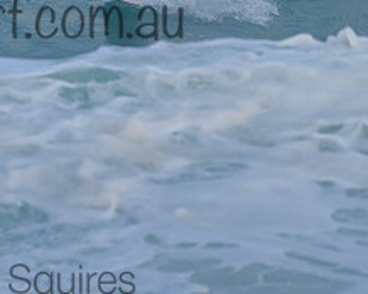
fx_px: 16671
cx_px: 51
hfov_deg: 1.3
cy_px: -70
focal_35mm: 1532
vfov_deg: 1.0
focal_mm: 500
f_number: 5.6
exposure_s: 1/2000
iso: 450
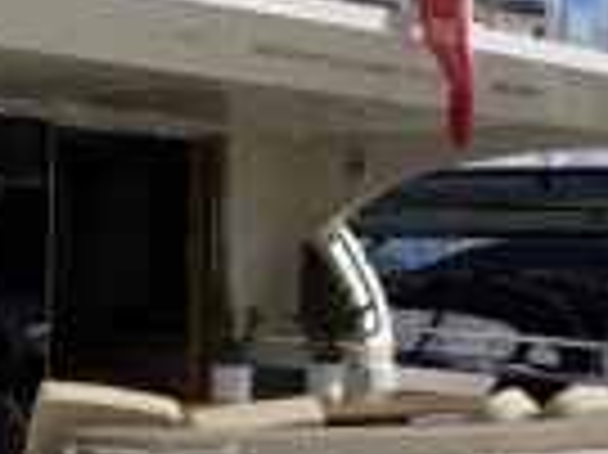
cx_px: 558
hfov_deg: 18.2
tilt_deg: +0.0
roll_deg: -2.0
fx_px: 1860
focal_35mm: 106
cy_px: 335
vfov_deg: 13.9
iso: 32
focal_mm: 4.25
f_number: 1.8
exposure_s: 1/6061
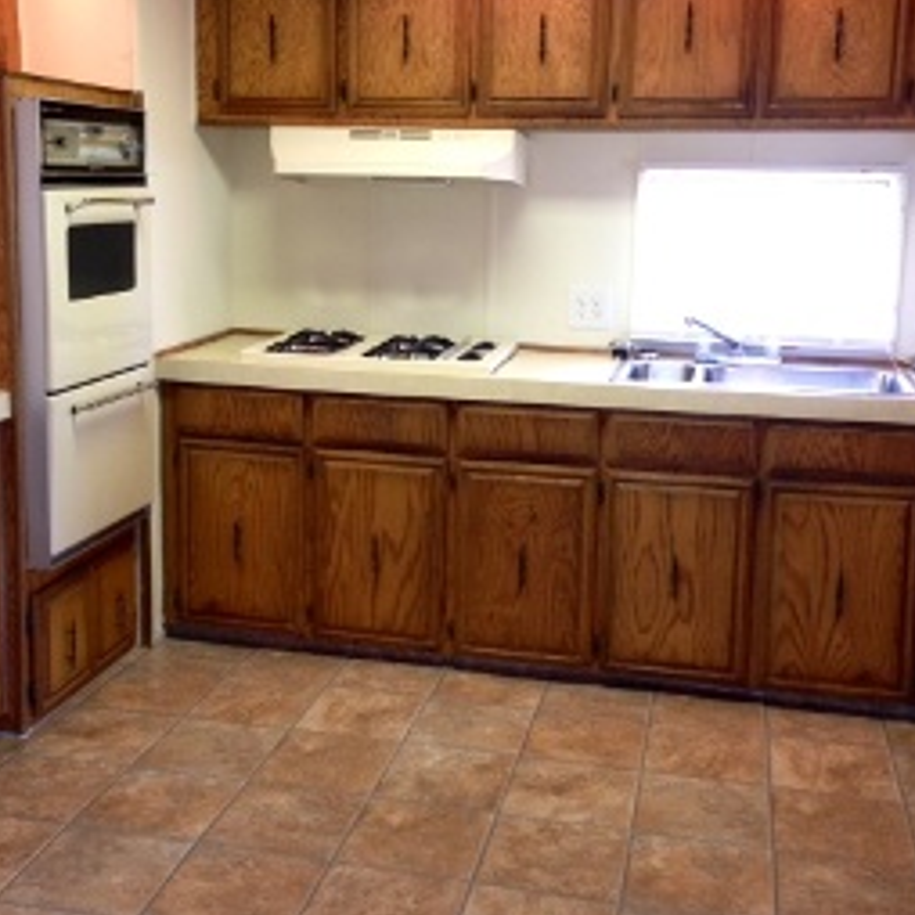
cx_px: 425
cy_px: 385
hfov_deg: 36.8
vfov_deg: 36.7
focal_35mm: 46
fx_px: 1376
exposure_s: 1/20
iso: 100
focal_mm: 4.13
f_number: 2.4
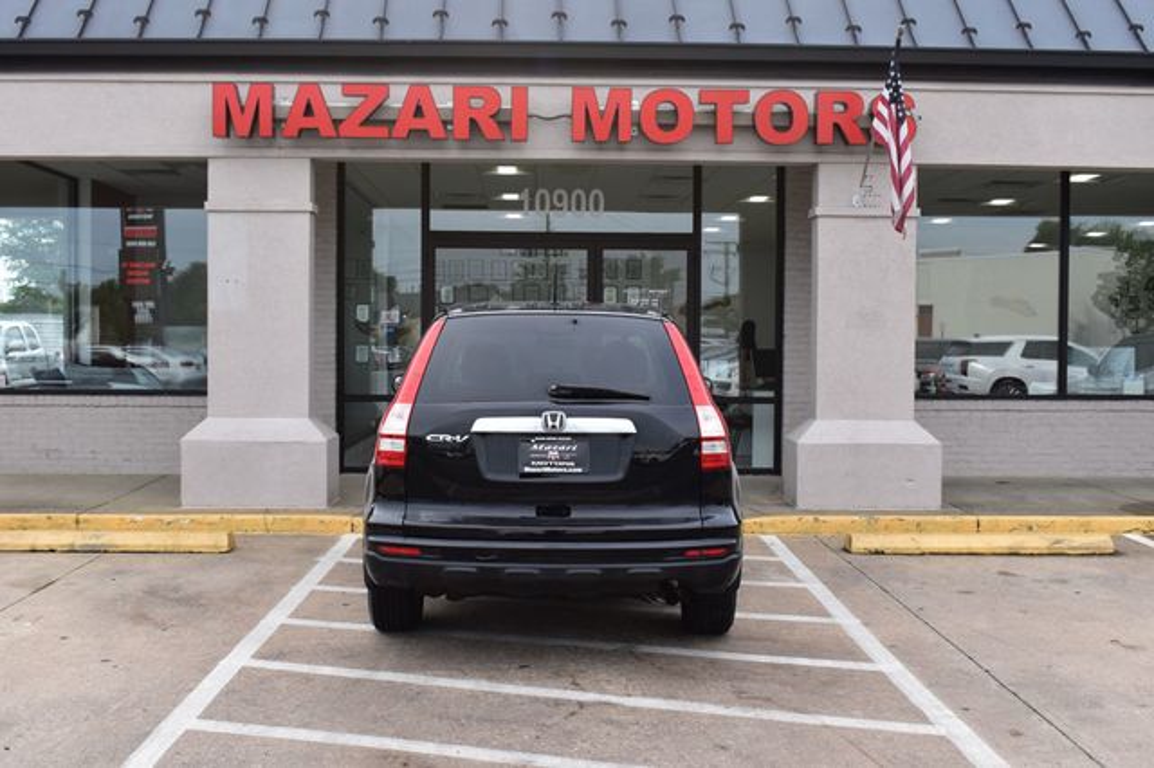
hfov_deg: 47.9
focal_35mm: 40
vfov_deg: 33.0
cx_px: 577
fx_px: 1298
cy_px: 384
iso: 400
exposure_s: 1/200
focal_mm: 27
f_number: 10
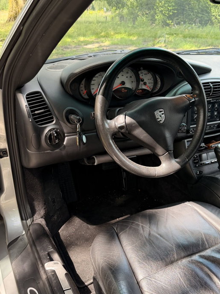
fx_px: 305
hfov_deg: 38.9
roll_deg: +0.0
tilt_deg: -25.0
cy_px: 155
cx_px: 157
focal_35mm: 36
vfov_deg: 51.3
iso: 125
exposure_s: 1/173
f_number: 1.78
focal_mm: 6.76
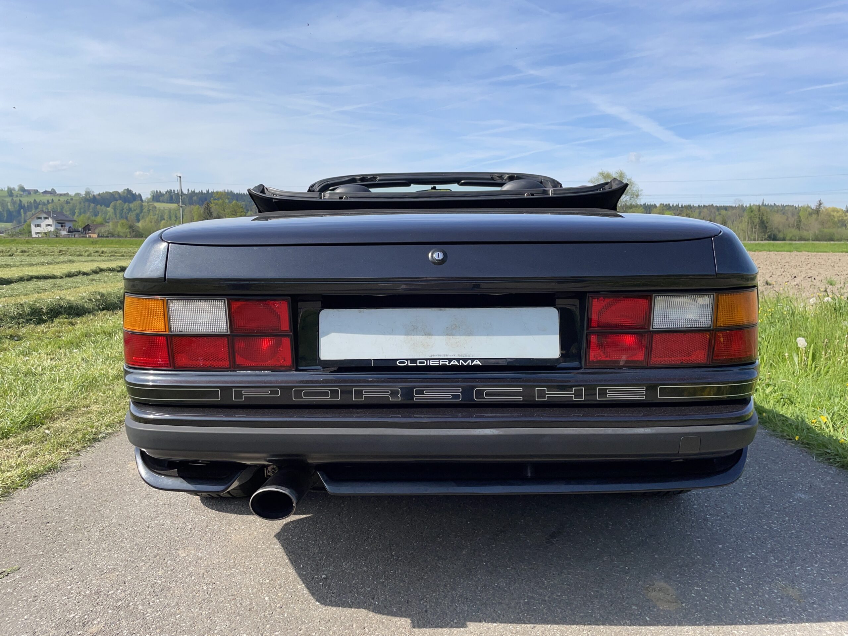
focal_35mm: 26
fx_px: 637
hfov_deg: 67.3
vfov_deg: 53.1
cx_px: 424
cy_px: 318
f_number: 1.6
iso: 32
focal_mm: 4.2
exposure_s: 1/2398
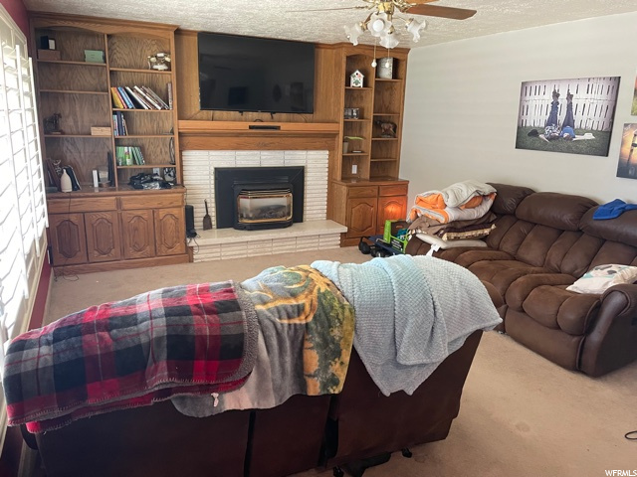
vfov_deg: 53.1
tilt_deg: -13.1
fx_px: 478
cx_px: 318
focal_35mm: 26
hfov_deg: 67.3
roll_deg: -1.4
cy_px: 238
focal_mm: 4.2
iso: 320
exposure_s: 1/60
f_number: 1.6
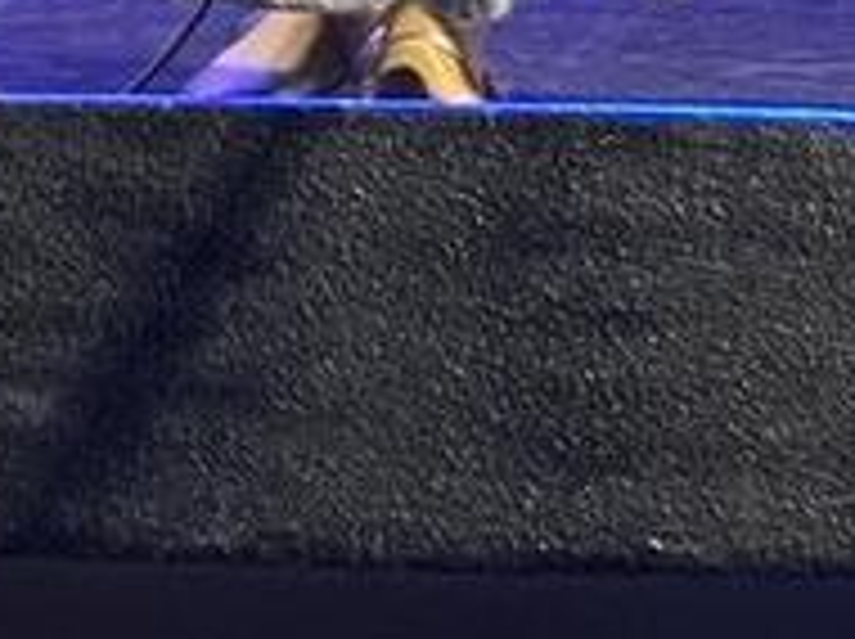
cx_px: -99
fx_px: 8116
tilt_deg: -1.6
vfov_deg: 4.3
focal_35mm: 329
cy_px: -1346
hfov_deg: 6.0
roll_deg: -0.4
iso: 160
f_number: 1.6
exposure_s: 1/35
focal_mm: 5.96
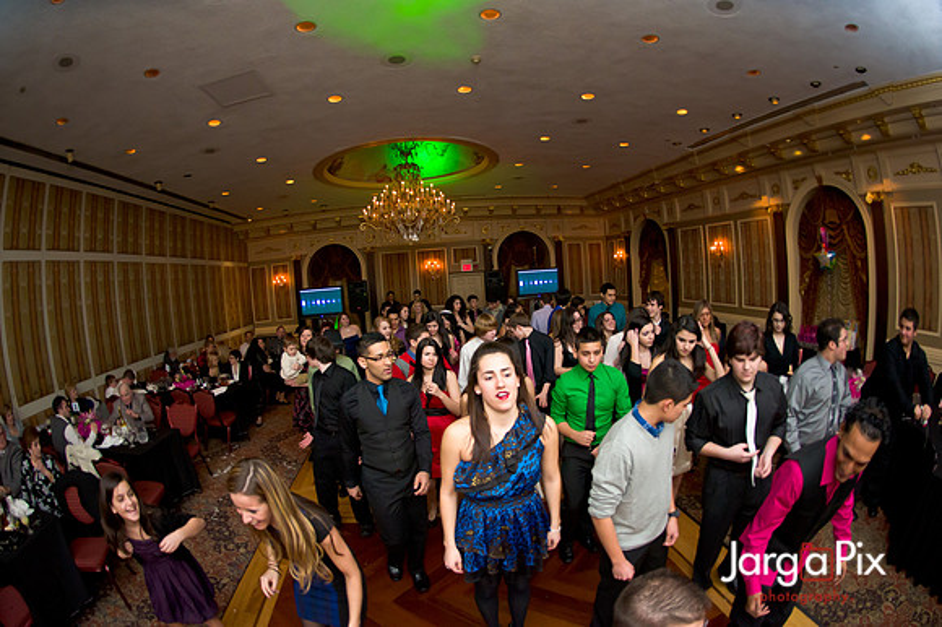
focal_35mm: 16
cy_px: 314
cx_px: 471
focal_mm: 16
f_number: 3.2
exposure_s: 1/200
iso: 3200
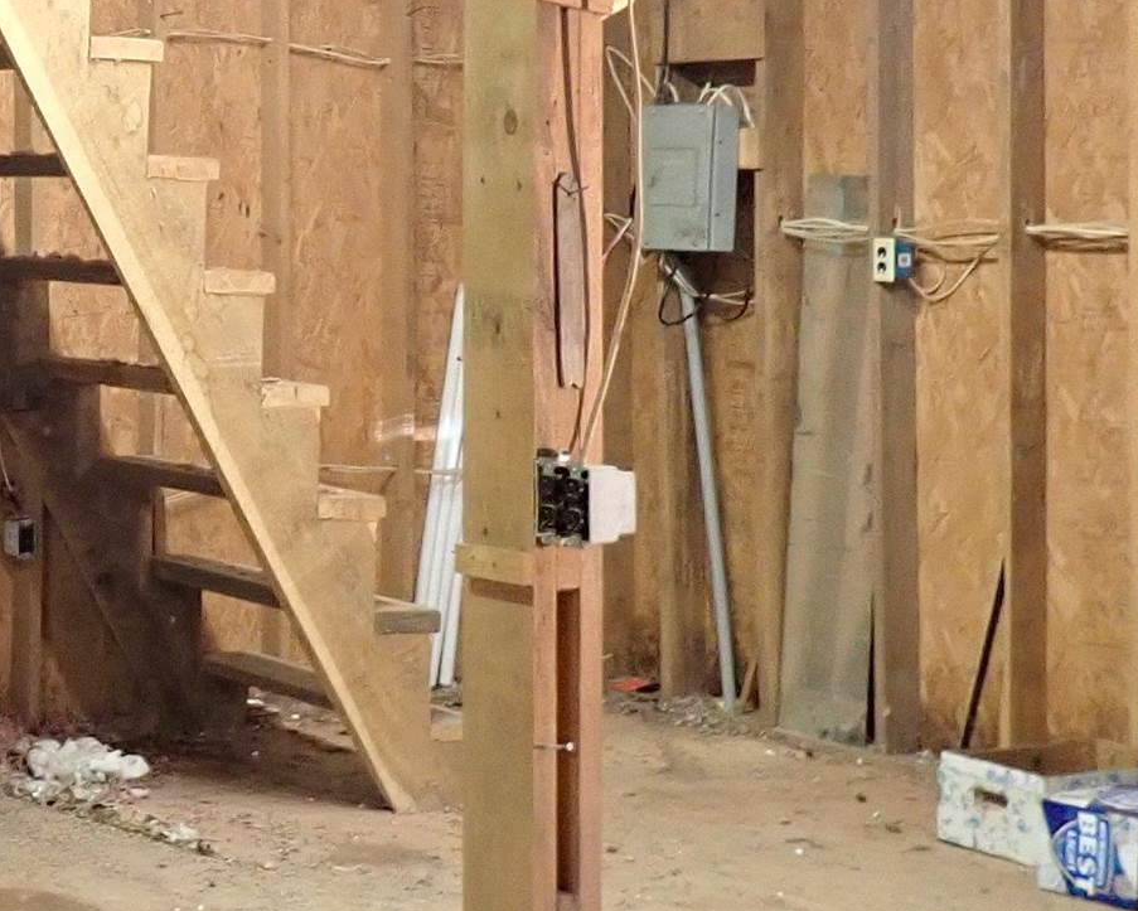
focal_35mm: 83
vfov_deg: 18.3
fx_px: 2796
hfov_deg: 21.9
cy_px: 158
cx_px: -82
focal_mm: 4.5
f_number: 2
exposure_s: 1/30
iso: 400
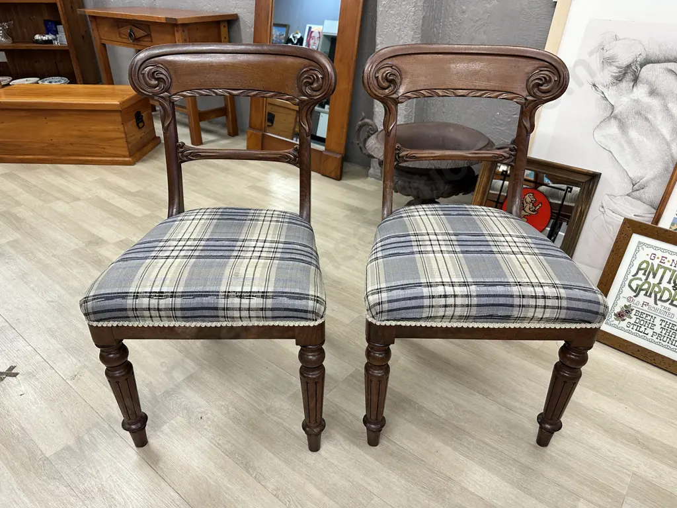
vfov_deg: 56.8
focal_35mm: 24
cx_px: 338
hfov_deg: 71.6
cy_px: 254
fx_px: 469
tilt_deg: -30.0
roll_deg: -1.1
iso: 160
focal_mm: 6.86
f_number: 1.78
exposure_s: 1/100
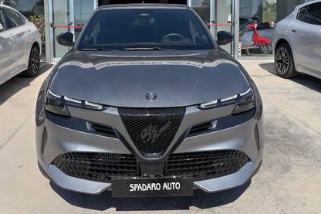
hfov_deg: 55.7
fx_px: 303
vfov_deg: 37.8
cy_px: 51
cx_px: 142
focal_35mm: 34
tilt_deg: -1.5
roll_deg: +0.9
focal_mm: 6.76
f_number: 1.78
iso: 100
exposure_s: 1/5319
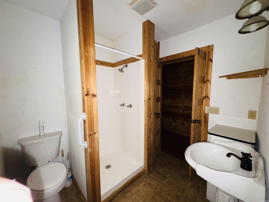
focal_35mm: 14
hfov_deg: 102.1
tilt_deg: -5.3
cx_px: 134
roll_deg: +0.4
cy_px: 101
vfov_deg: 85.7
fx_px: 109
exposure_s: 1/30
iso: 160
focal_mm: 2.22
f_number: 2.2
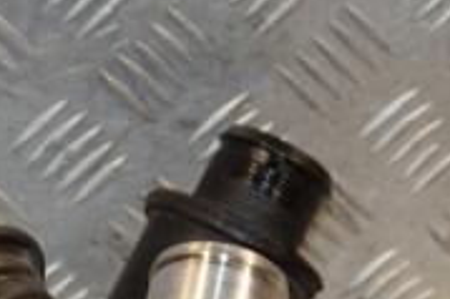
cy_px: 482
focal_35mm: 227
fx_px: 2831
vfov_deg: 6.0
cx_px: 178
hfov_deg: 9.1
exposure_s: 1/200
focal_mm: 45
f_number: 5.6
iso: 800
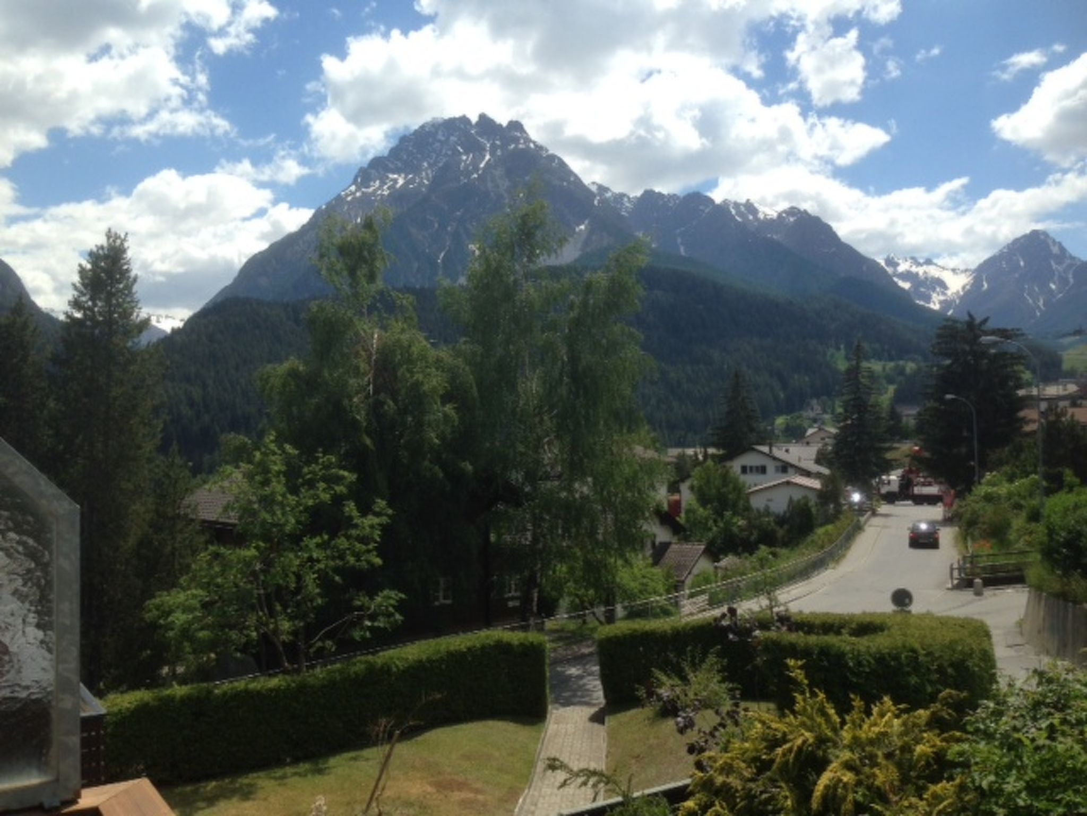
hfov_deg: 55.4
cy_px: 408
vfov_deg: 42.9
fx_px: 1036
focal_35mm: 33
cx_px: 544
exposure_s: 1/1748
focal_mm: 4.12
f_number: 2.4
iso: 50
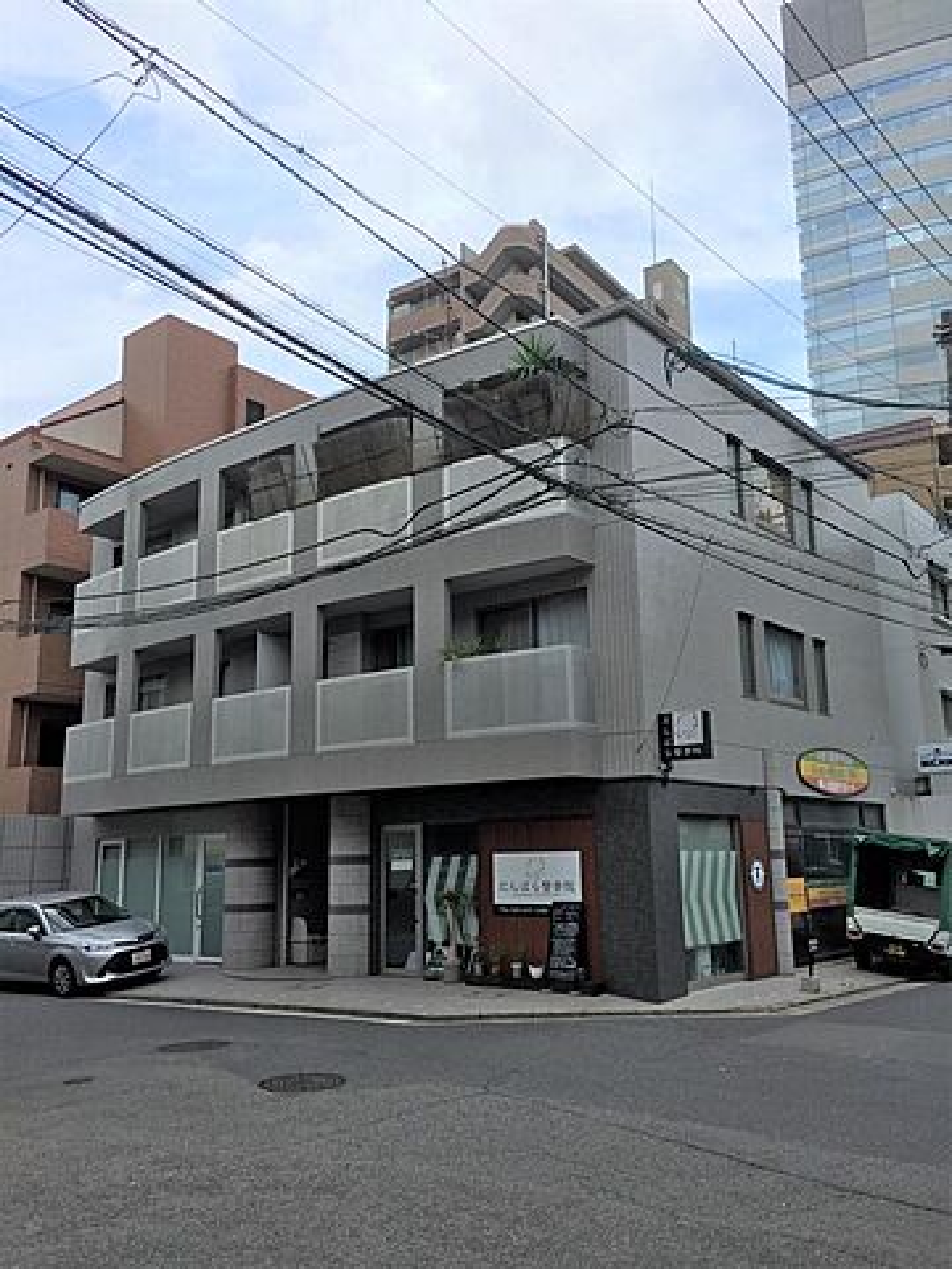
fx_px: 1063
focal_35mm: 29
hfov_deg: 48.2
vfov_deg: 61.7
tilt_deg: +12.5
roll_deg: +0.9
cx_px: 476
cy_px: 634
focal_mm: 4.15
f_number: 2.2
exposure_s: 1/2639
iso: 32
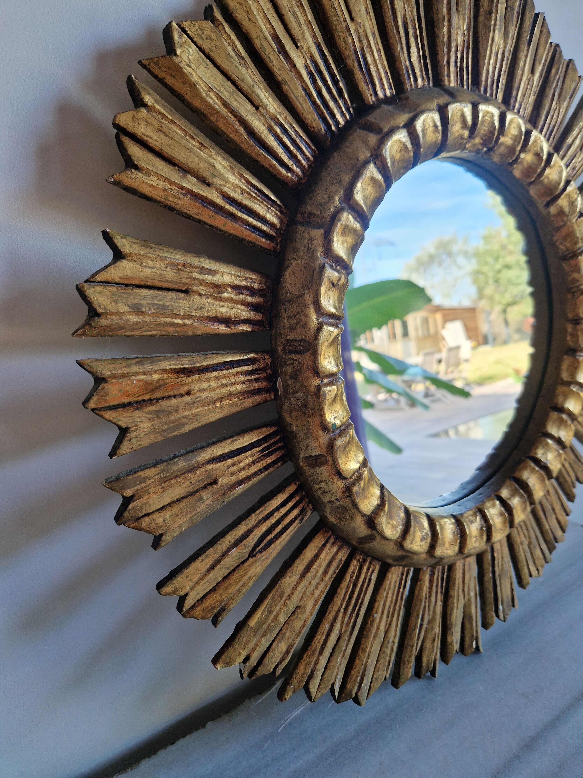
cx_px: 292
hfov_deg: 58.9
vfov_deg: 73.9
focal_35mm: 23
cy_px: 389
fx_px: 516
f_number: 1.8
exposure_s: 1/180
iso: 80
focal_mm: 5.4
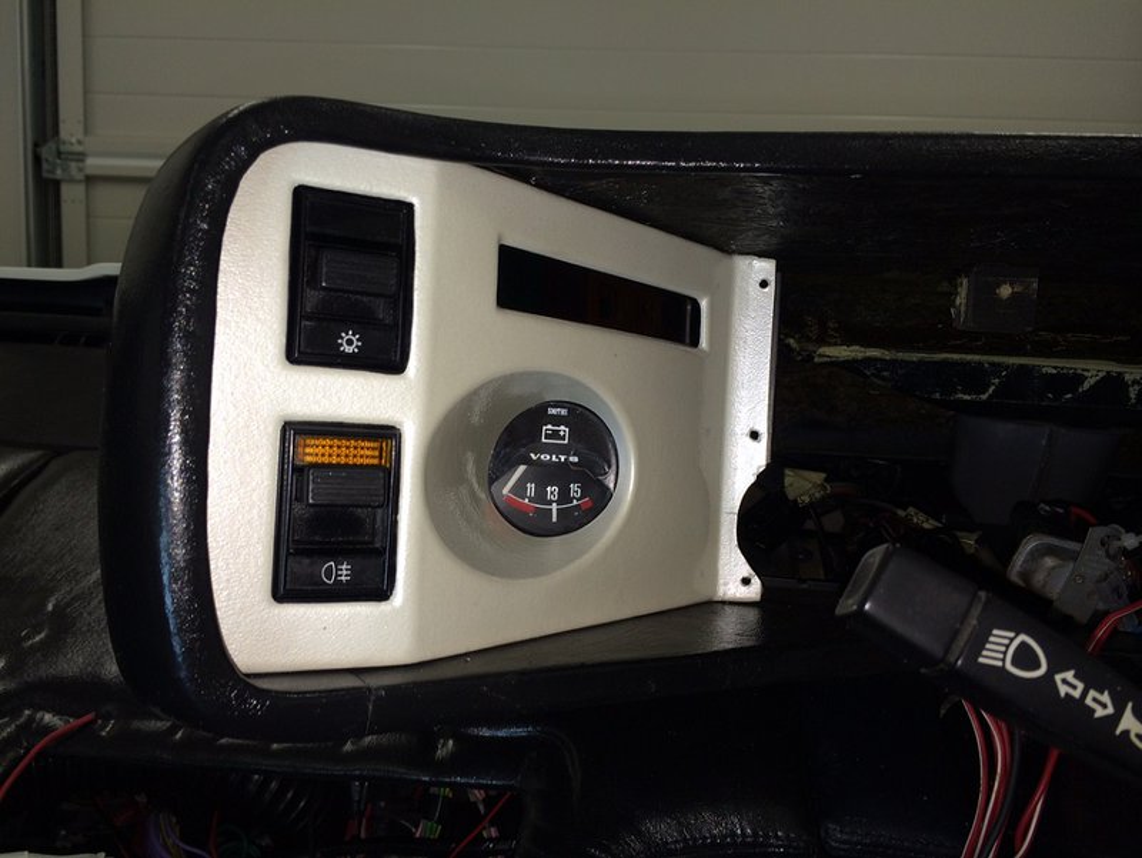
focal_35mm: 30
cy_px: 429
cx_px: 571
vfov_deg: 46.8
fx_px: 990
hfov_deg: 59.9
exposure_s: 1/93
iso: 32
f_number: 2.2
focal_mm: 4.12
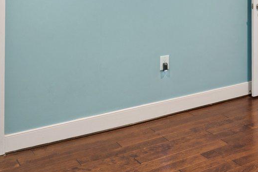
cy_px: -24
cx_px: 330
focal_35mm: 59
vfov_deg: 21.6
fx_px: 423
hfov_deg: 28.3
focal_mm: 10
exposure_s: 1/6
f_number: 4
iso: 125
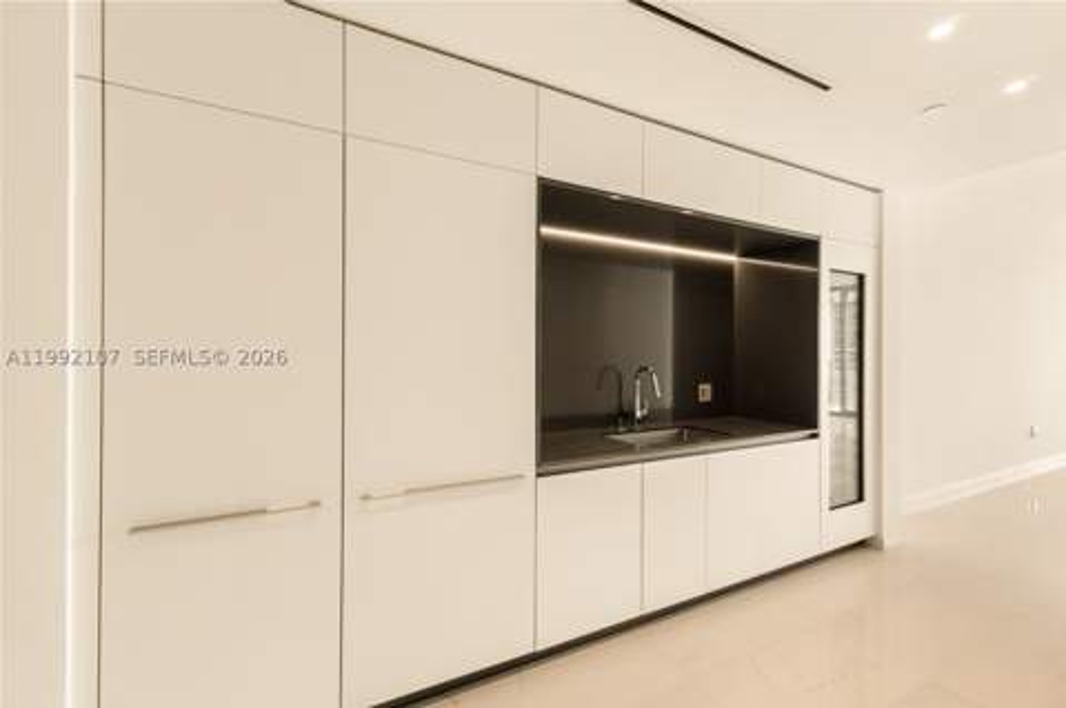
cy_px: 354
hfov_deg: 100.4
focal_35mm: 15
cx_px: 533
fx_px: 444
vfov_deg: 77.2
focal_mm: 10
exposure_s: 1/1.67
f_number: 9
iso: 100
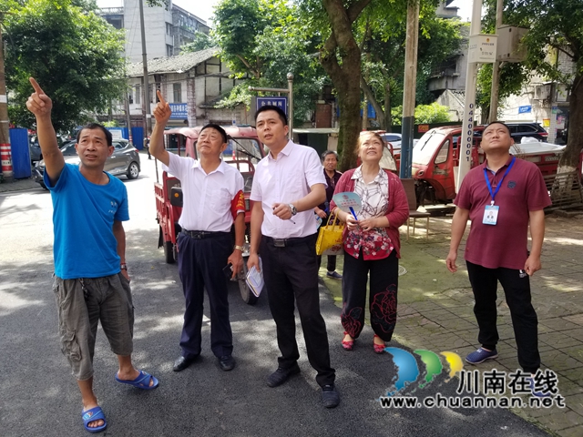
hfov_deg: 67.3
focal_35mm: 26
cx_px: 292
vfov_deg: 53.1
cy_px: 218
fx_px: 438
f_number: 1.7
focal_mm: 4.25
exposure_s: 1/347
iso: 50
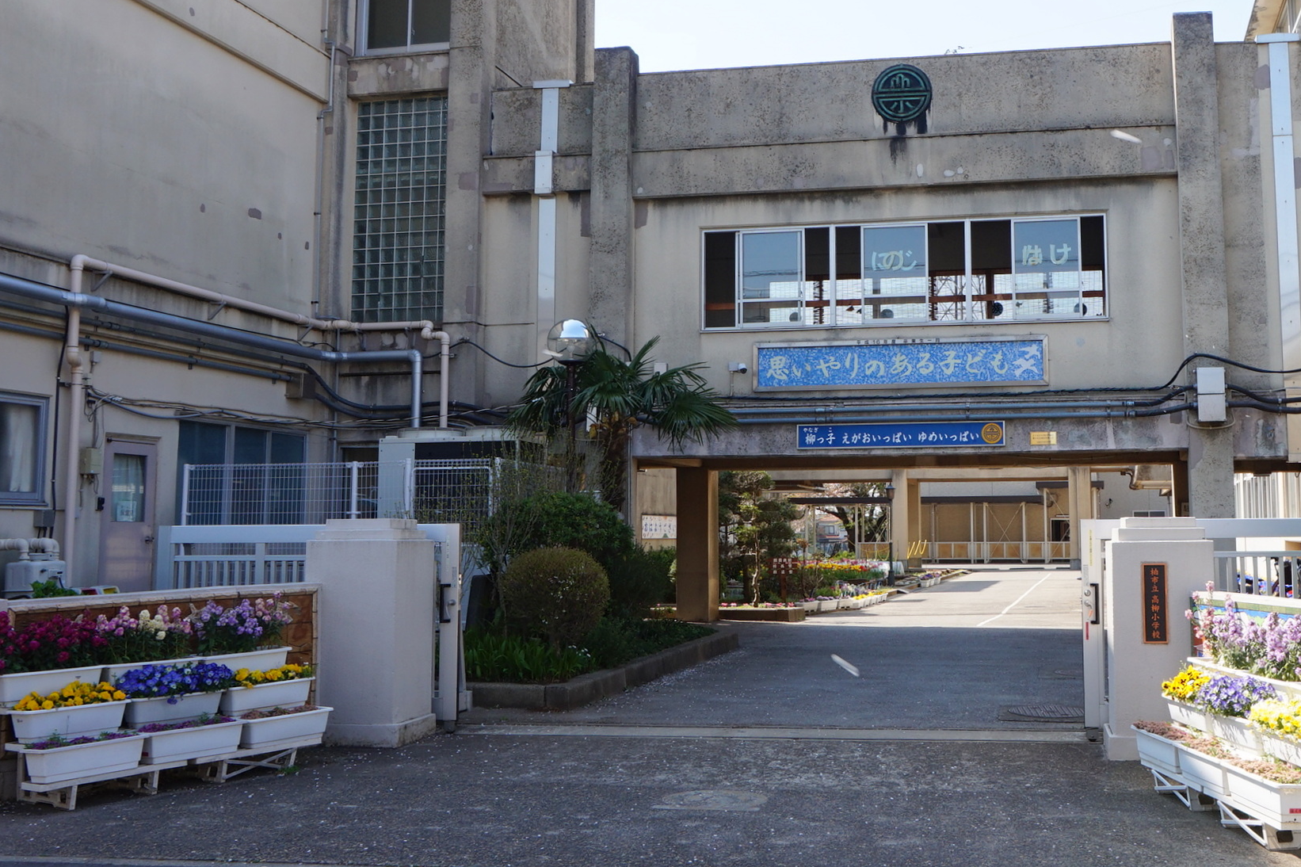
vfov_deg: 33.3
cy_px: 365
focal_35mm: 40
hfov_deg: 47.9
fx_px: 1445
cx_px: 836
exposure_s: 1/80
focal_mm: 16
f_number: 10
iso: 100
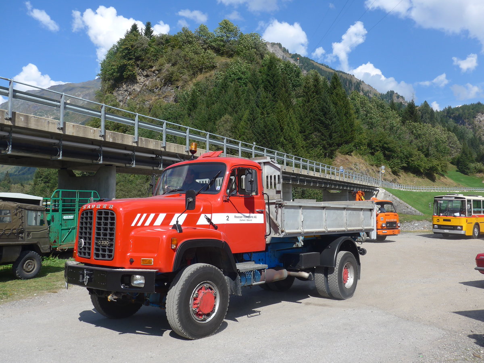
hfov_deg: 61.7
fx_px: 405
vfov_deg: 48.2
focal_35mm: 29
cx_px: 242
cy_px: 182
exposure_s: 1/1600
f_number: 2.8
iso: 80
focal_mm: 6
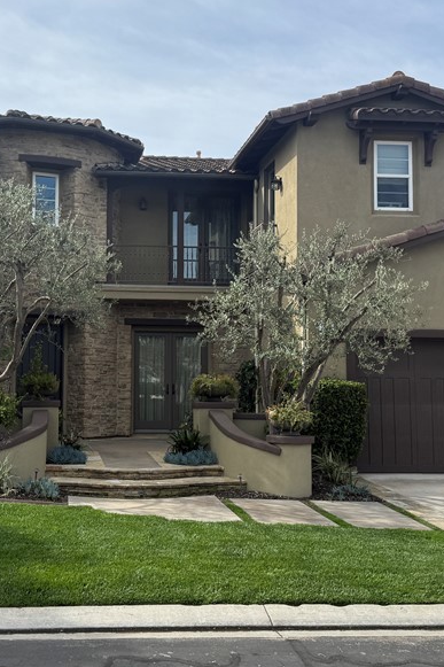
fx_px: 814
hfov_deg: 30.2
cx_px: 138
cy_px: 310
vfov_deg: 44.5
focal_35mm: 44
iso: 80
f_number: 1.78
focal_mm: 6.76
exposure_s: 1/4405
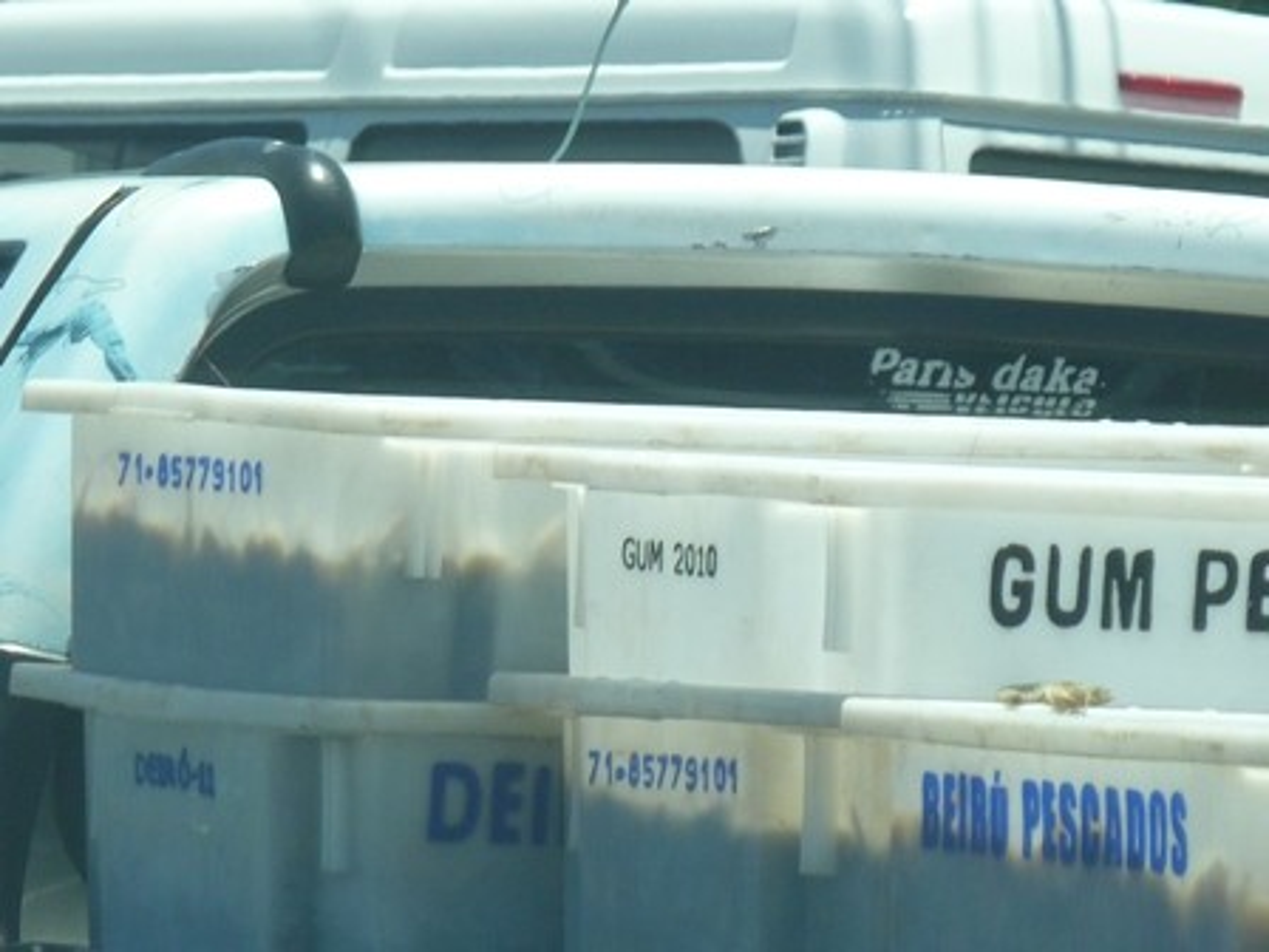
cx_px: 634
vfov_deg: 4.2
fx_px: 12904
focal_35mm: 352
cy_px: 476
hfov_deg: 5.6
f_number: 4.5
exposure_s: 1/640
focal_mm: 32.1
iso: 100
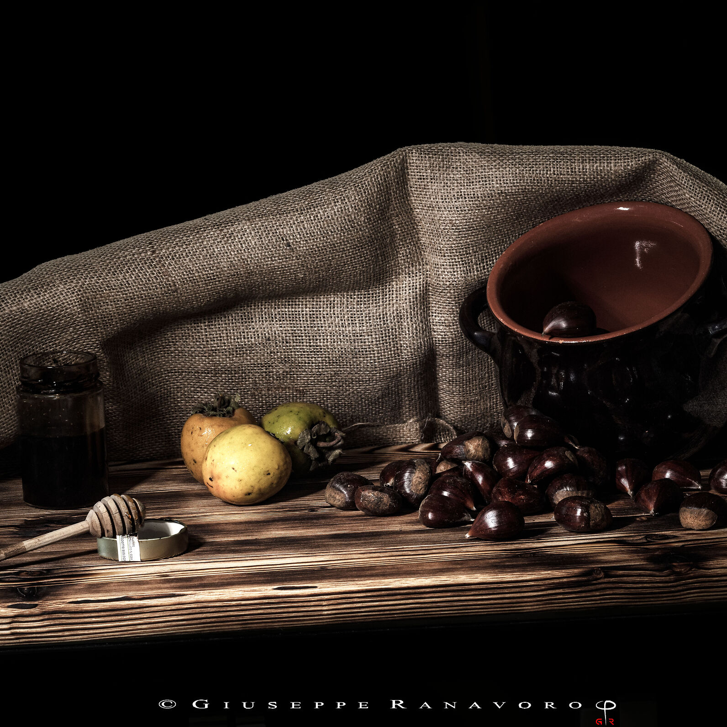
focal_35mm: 192
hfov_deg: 9.1
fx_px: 4562
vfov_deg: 9.1
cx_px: 387
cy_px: 364
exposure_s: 51
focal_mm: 100
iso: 100
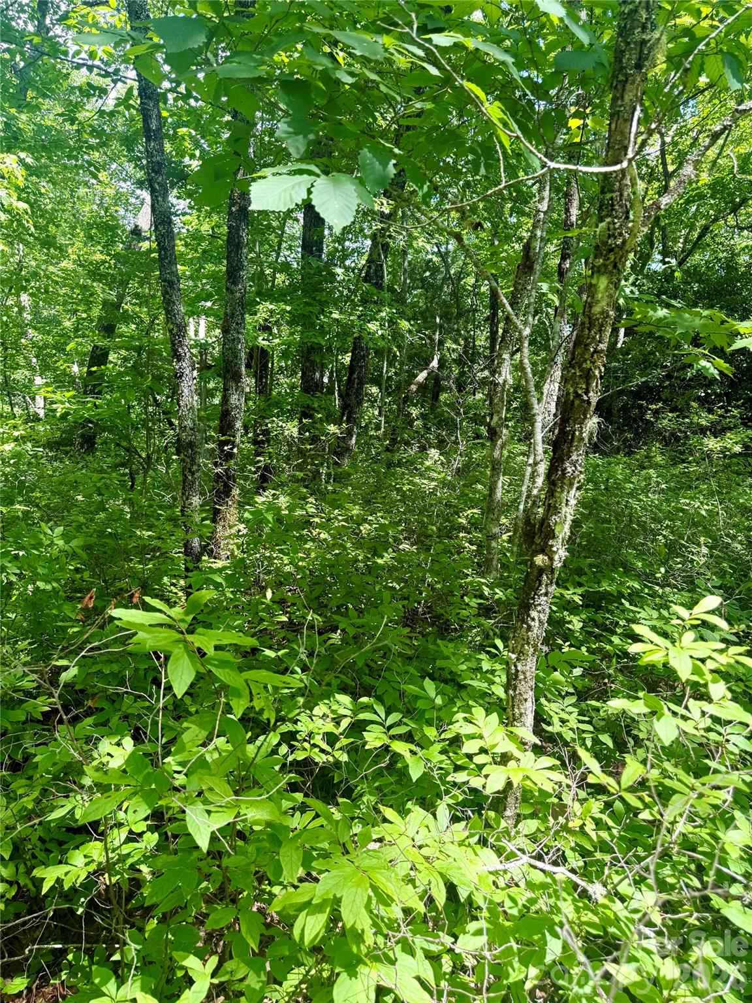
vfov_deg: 71.6
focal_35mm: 24
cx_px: 376
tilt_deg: -7.9
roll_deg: -4.6
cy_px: 502
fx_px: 695
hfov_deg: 56.8
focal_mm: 6.76
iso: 80
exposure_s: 1/350
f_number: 1.78
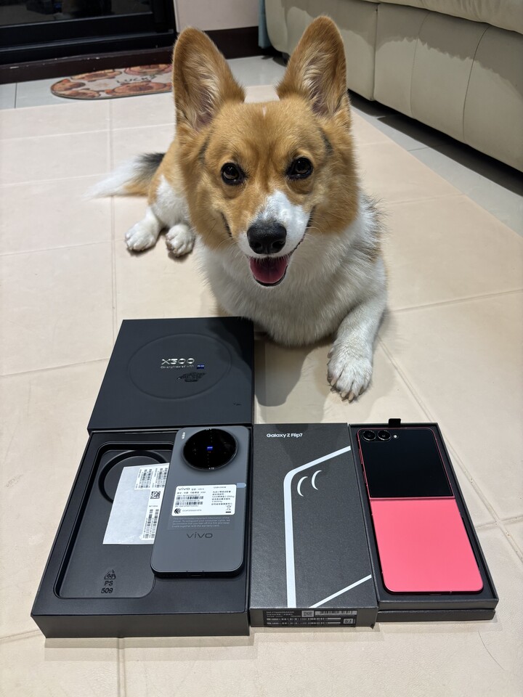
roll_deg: +2.0
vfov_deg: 67.3
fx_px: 524
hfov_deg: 53.1
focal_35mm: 26
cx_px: 262
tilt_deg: -38.2
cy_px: 348
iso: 80
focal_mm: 5.96
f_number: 1.6
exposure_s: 1/60
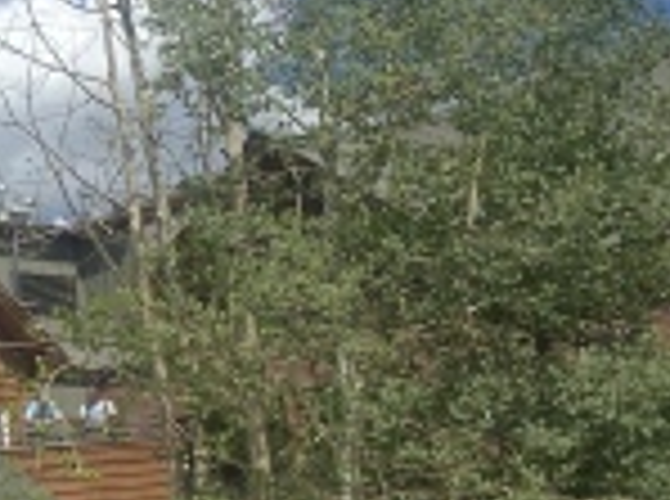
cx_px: -1106
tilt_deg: +7.8
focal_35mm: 140
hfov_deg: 11.1
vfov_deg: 10.4
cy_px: 550
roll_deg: +2.1
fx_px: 2703
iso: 32
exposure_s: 1/3610
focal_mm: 4.25
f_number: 1.8
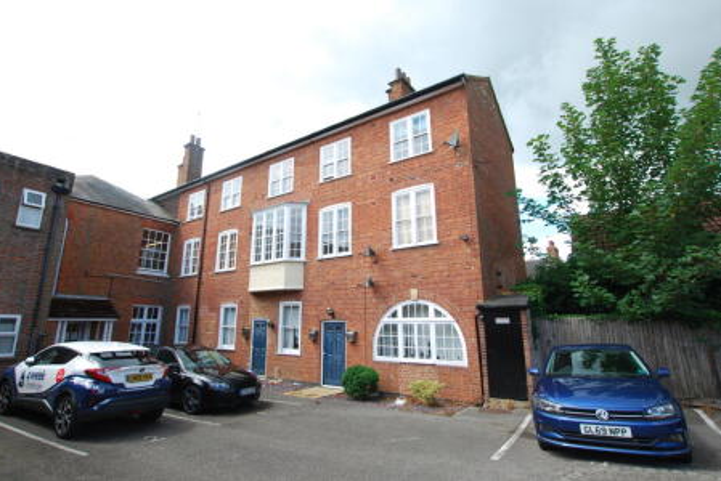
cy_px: 228
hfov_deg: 89.1
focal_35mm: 18
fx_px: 366
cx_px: 344
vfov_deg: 66.7
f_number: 5.6
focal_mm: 11.5
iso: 100
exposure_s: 1/125
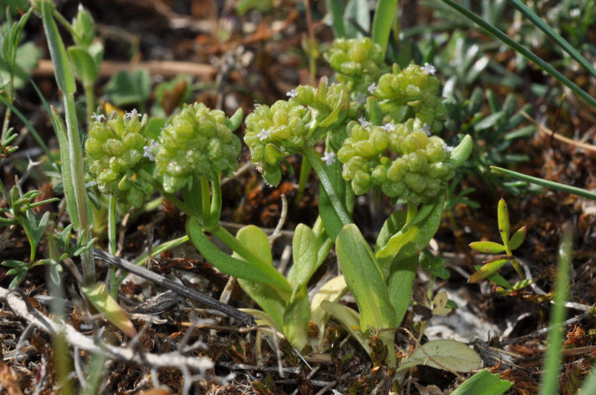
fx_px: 1487
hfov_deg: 22.7
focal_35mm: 90
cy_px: 198
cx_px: 298
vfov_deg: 15.1
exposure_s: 1/160
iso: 200
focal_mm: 60
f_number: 18
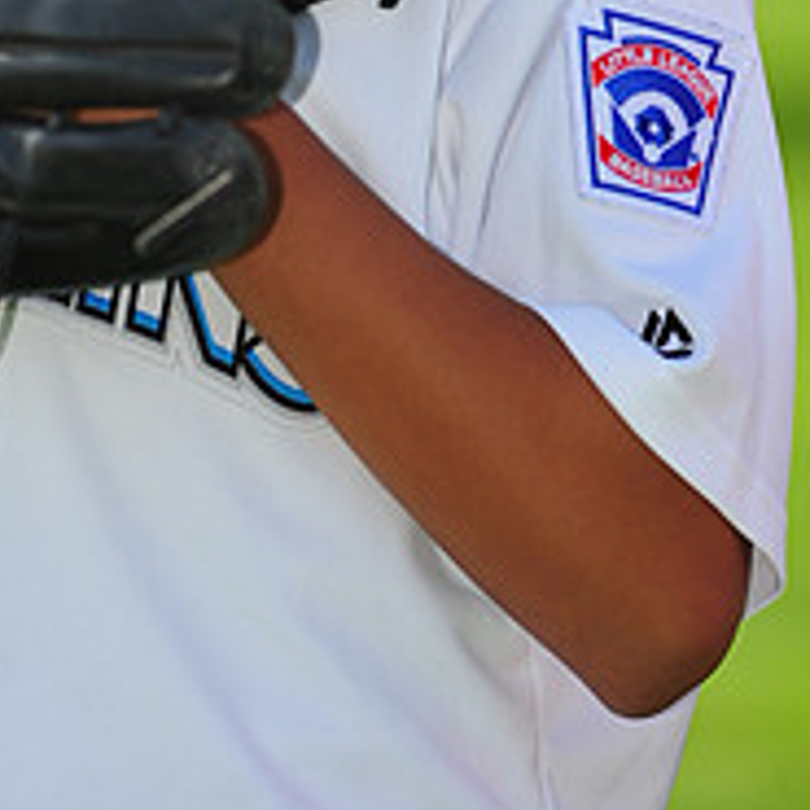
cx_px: 162
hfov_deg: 3.3
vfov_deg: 3.3
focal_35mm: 533
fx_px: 14110
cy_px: -416
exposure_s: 1/800
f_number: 4.5
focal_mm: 200
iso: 200
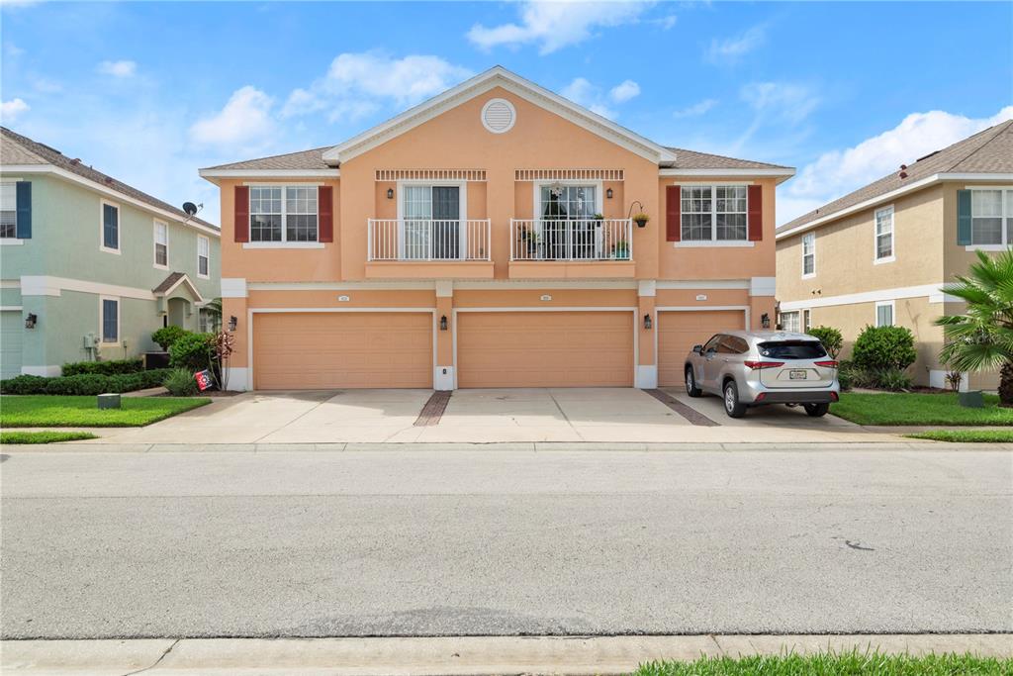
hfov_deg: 71.5
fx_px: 704
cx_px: 506
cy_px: 338
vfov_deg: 51.3
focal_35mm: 25
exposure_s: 1/125
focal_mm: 25
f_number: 7.1
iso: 160
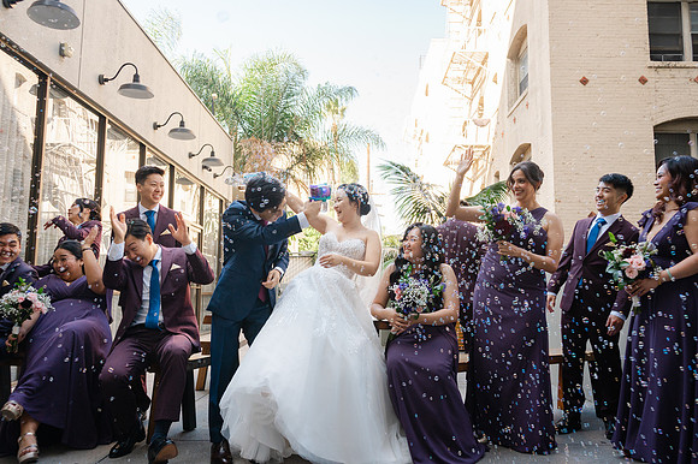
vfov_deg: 46.0
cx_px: 349
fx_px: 547
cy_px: 232
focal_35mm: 28
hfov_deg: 65.1
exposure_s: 1/320
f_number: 5
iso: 400
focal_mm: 28
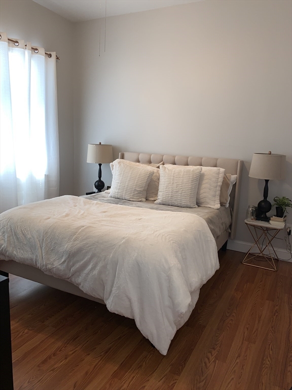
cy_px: 195
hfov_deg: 53.1
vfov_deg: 67.3
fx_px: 292
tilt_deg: -8.9
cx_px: 146
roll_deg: -3.3
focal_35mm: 26
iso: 32
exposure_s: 1/15
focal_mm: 4.25
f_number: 1.8
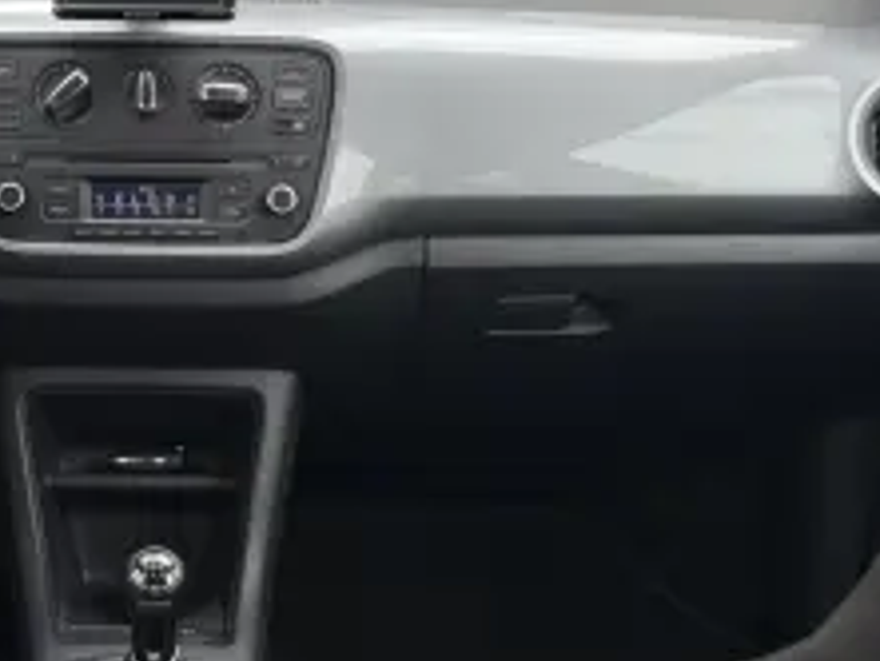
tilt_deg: -18.4
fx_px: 2213
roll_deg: -1.3
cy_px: 227
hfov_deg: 22.1
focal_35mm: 87
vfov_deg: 17.0
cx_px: 139
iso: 64
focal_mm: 6.76
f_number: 1.78
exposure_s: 1/135
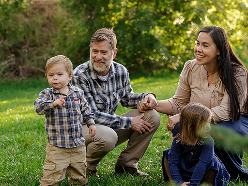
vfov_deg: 15.2
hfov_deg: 20.2
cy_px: 93
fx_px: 695
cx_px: 135
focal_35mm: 97
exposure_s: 1/200
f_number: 5.6
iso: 640
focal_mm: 89
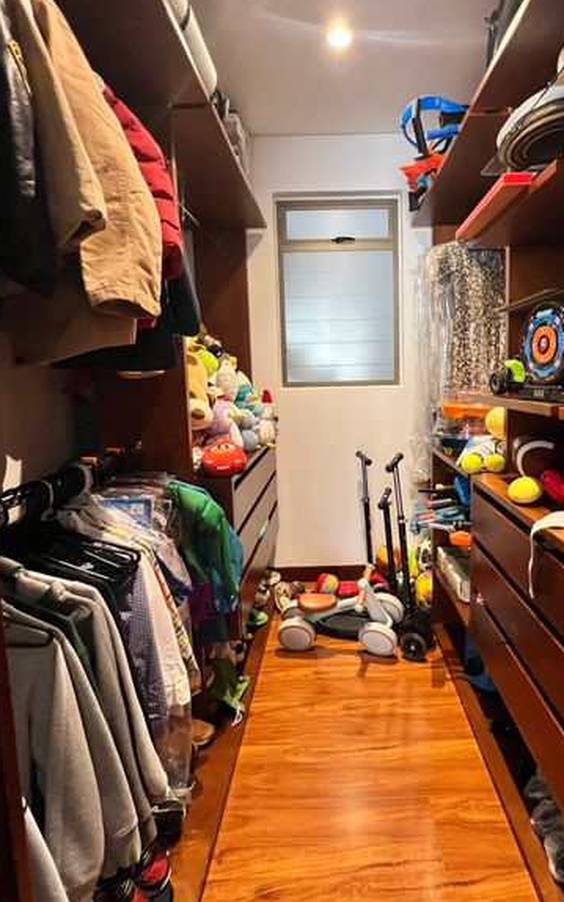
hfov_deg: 70.7
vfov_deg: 97.6
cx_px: 333
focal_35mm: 16
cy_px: 416
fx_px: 393
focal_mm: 1.57
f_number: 1.8
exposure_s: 1/60
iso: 320
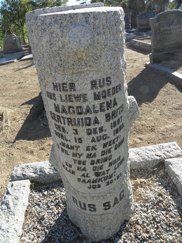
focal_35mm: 26
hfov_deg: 53.1
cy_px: 122
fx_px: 182
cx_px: 91
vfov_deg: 67.3
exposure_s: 1/100
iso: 64
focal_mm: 4.6
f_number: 5.6
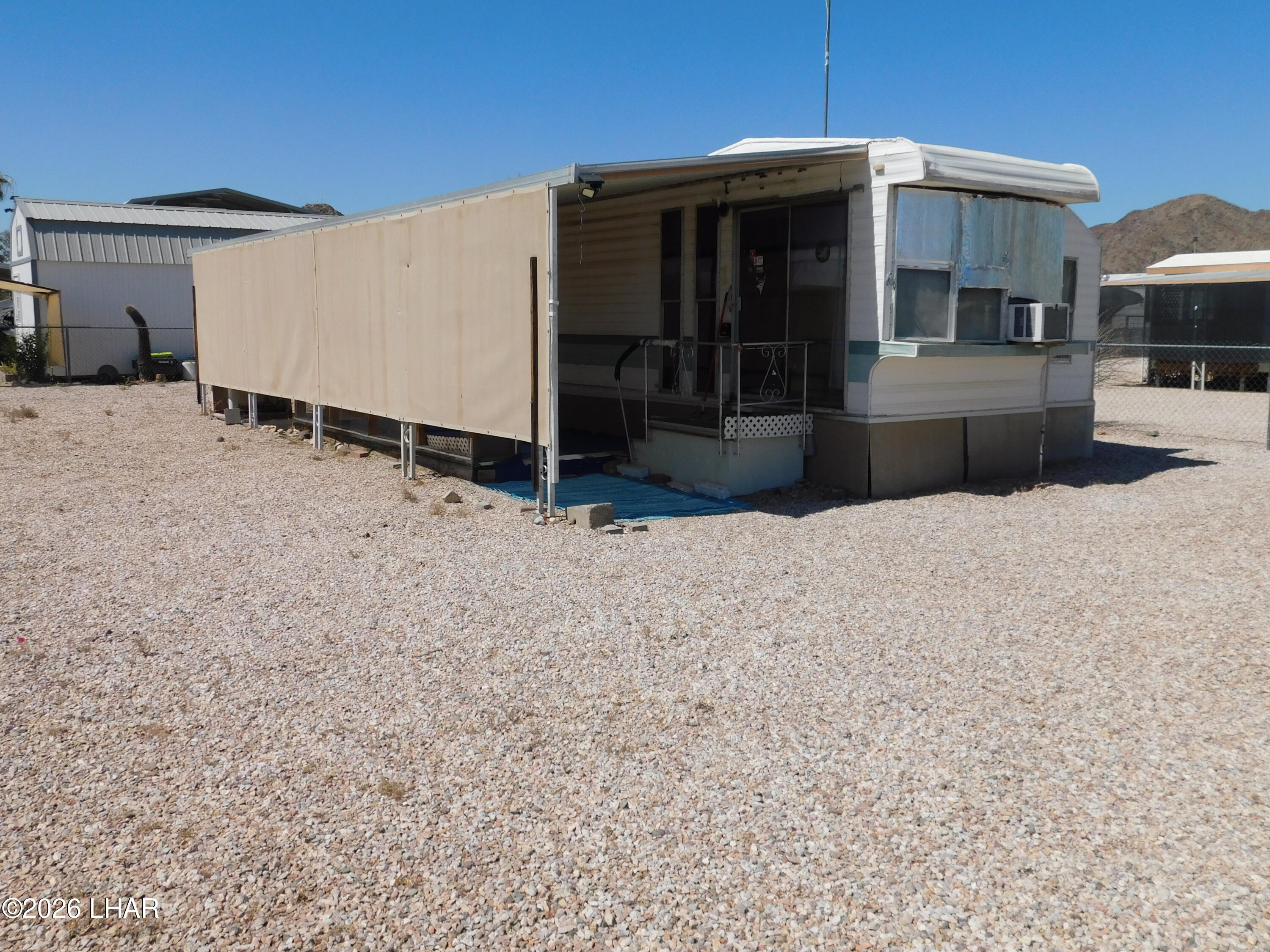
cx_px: 635
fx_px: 1101
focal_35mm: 30
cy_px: 476
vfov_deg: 46.8
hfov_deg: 60.0
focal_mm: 5.3
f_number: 6.4
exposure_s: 1/800
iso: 125
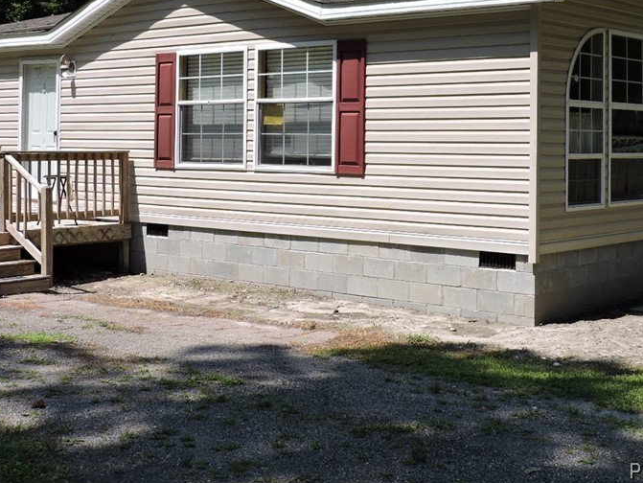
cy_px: 119
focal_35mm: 61
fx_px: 1134
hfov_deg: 31.7
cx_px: 338
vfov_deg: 23.8
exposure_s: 1/800
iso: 100
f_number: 3.3
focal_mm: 7.1
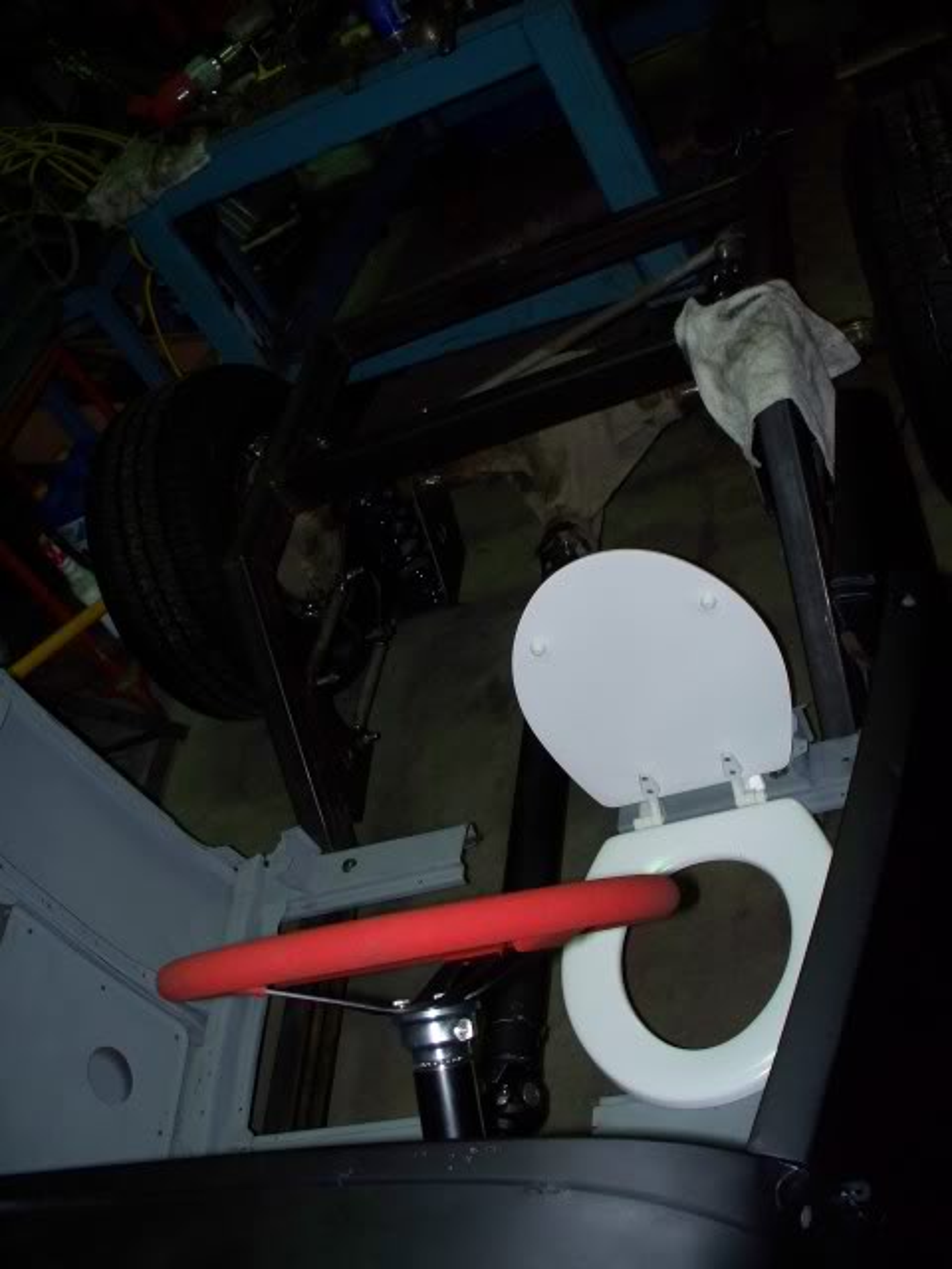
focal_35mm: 36
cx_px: 476
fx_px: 1320
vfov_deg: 51.4
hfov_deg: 39.7
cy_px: 634
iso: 200
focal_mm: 7.54
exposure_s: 1/30
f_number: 2.8
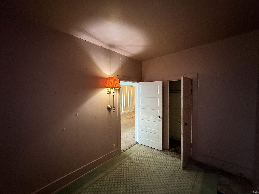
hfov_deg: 102.1
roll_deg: +0.5
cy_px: 97
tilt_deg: -1.3
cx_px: 130
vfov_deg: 85.7
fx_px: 105
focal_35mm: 14
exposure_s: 1/60
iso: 640
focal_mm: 2.22
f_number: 2.2
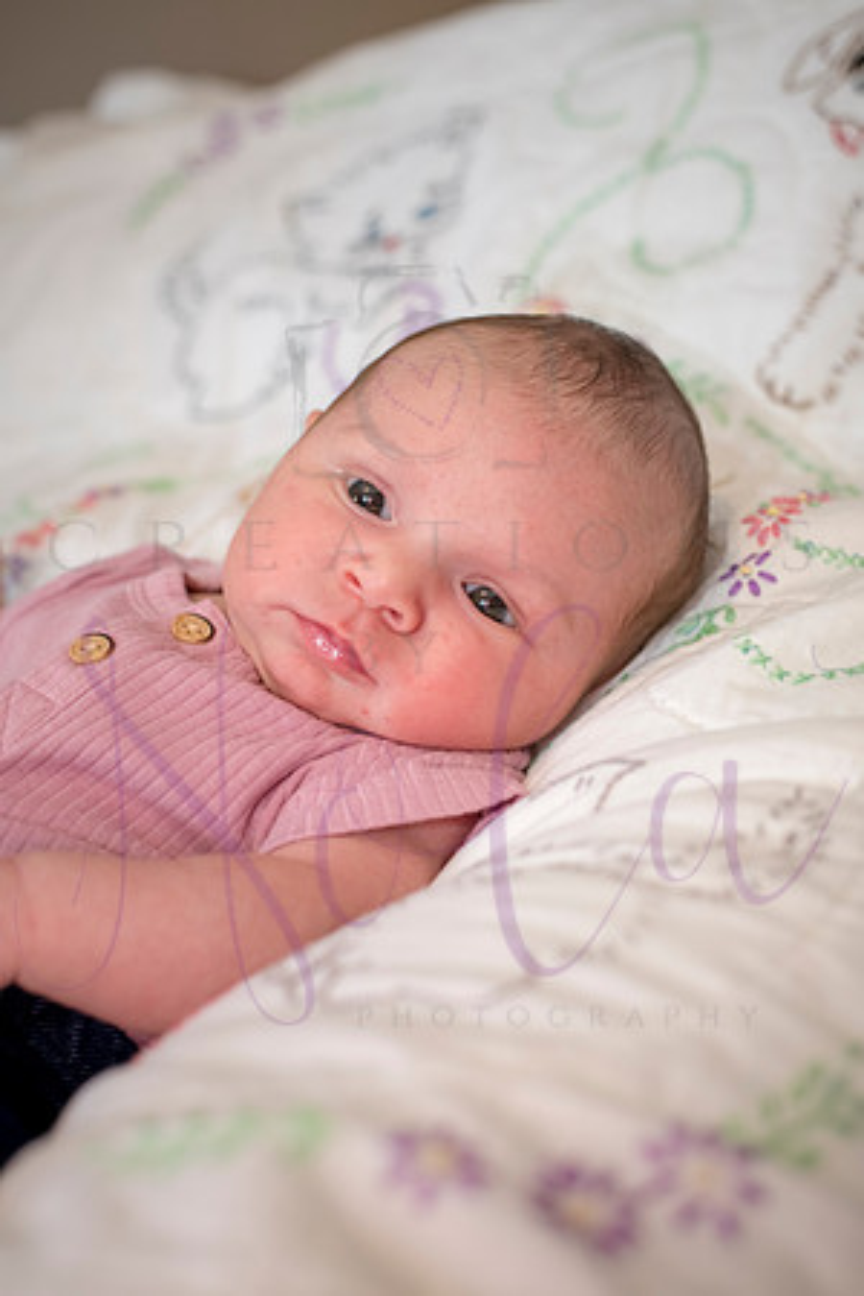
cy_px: 648
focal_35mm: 50
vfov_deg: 39.6
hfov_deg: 27.0
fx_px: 1800
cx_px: 432
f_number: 4
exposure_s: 1/60
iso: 800
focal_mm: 50
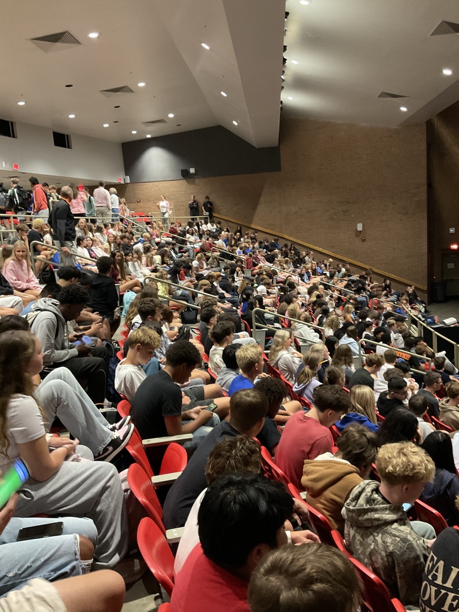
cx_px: 230
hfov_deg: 48.2
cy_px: 306
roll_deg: +1.5
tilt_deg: -9.6
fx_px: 513
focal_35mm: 29
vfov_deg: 61.7
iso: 250
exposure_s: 1/25
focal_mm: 3
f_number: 1.8
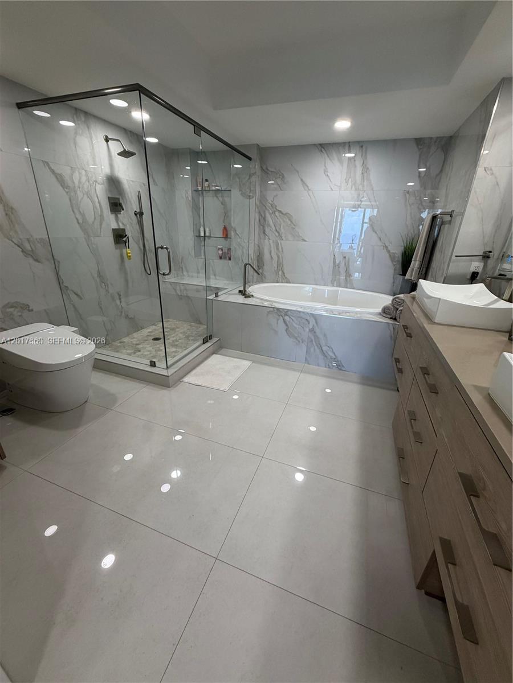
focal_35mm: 14
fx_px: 277
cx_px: 256
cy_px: 342
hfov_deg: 85.7
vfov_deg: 102.1
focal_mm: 2.22
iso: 250
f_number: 2.2
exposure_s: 1/120
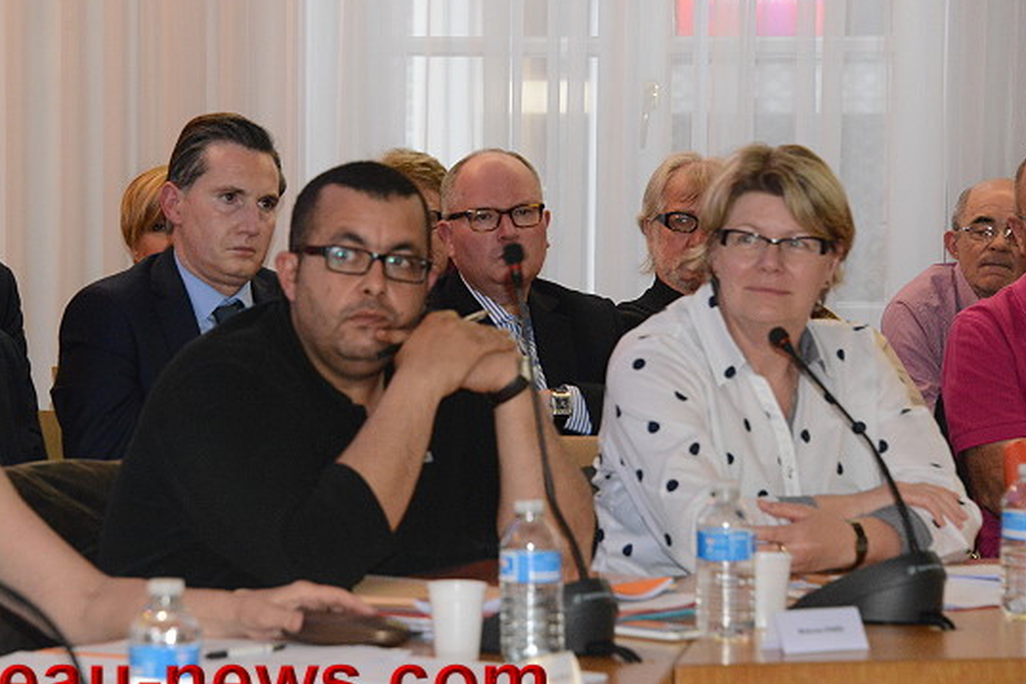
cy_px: 268
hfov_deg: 10.9
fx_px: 5386
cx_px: 405
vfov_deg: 7.3
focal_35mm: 189
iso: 6400
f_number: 8
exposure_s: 1/160
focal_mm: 145
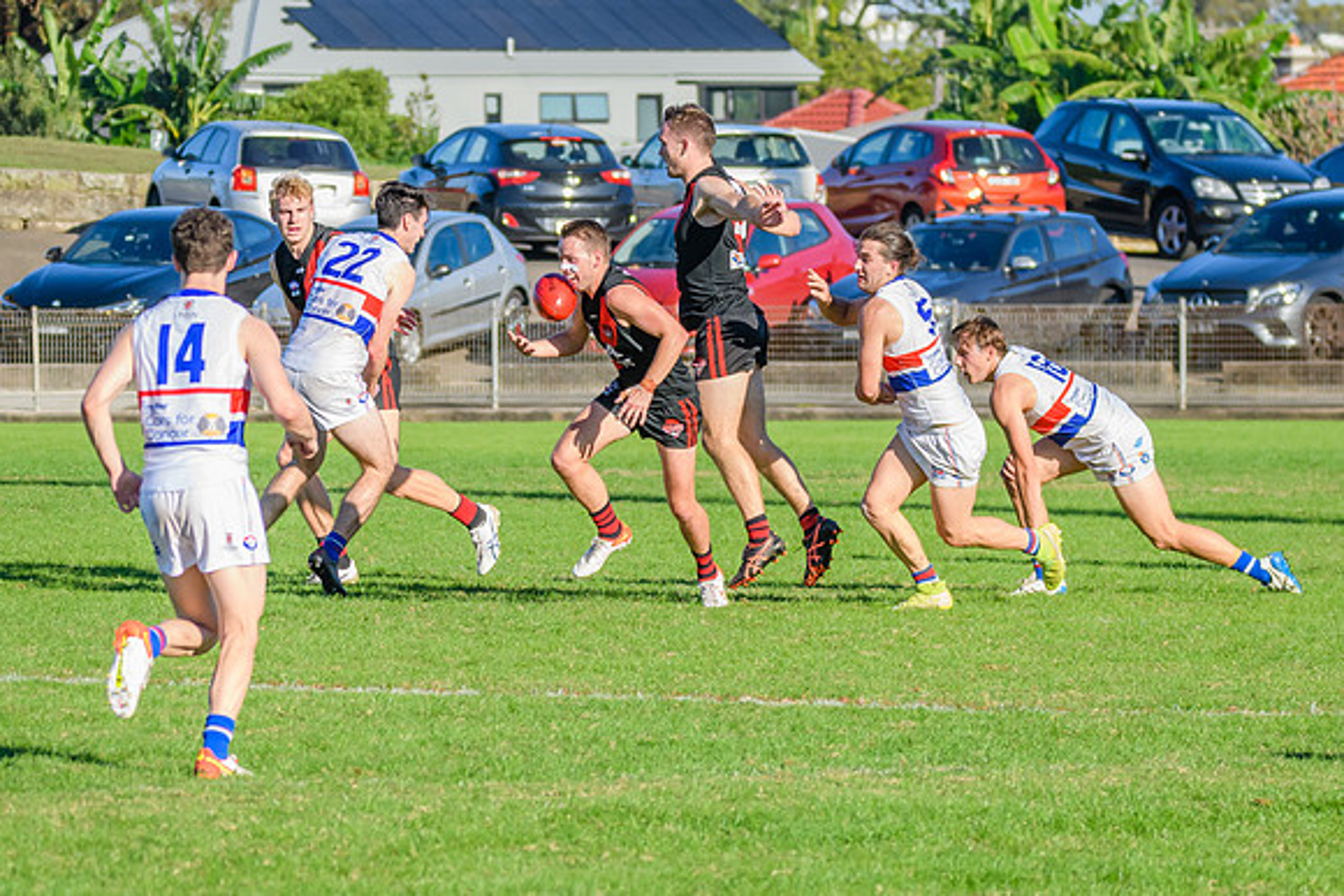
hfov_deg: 6.5
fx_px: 11752
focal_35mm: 315
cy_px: 669
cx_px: 684
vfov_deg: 4.4
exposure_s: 1/2000
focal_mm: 150
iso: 800
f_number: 6.3
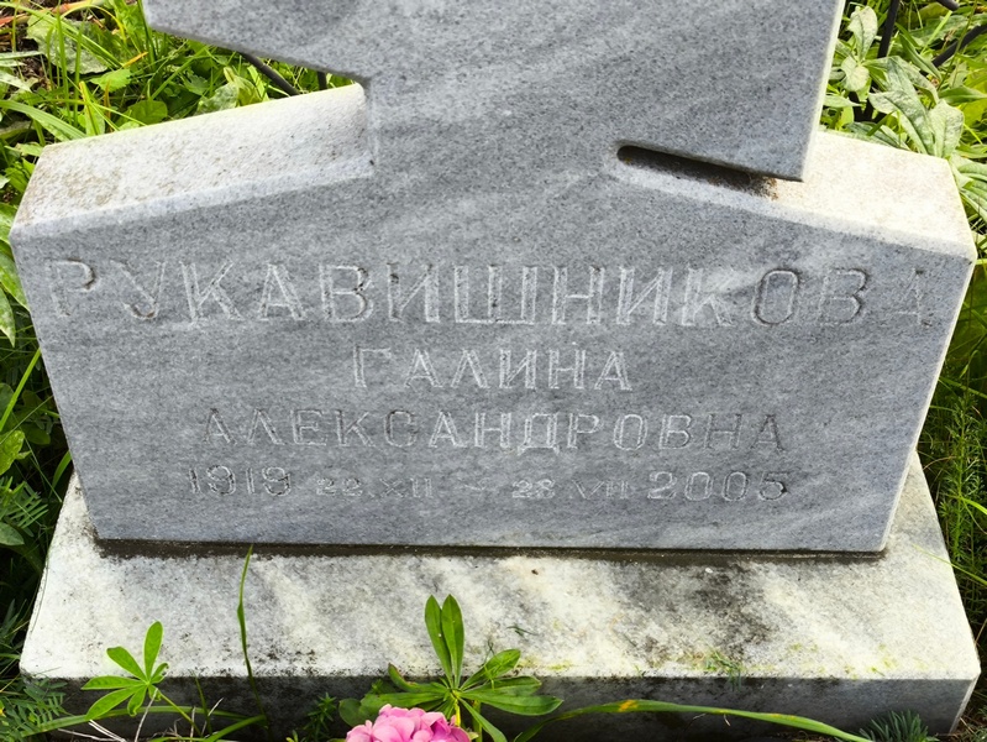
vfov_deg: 29.1
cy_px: 371
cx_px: 494
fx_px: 1426
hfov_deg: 38.2
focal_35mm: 50
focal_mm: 4.71
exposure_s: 1/200
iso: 50
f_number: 1.7
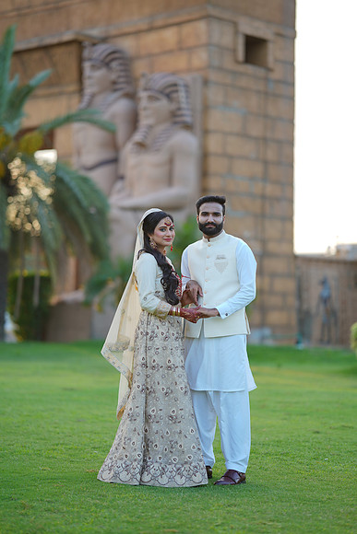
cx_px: 178
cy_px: 267
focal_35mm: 85
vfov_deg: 23.9
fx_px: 1264
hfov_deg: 16.1
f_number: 1.4
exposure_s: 1/500
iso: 64
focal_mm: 85
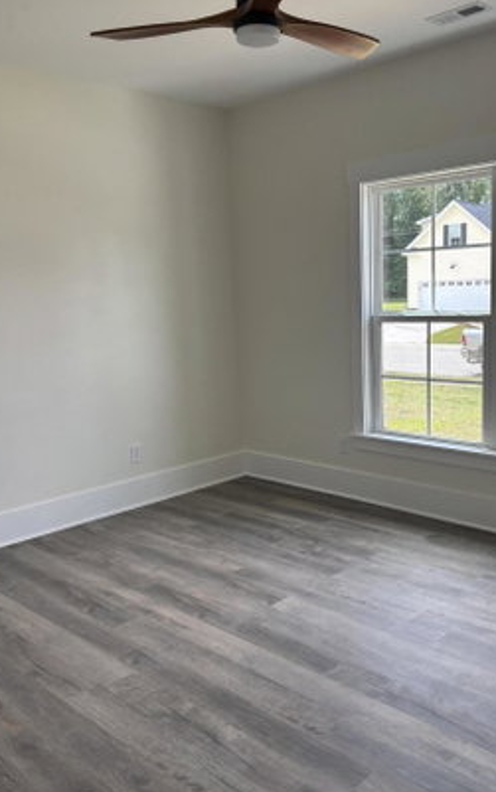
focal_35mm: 33
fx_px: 713
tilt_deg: -9.8
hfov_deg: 38.2
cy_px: 407
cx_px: 294
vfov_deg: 58.1
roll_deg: +1.4
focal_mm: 5.96
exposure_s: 1/268
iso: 50
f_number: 1.6
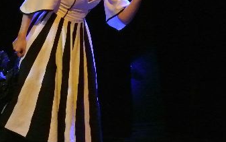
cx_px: 60
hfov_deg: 8.1
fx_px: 1596
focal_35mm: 259
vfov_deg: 5.1
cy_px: 27
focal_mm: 39.8
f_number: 4.5
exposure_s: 1/80
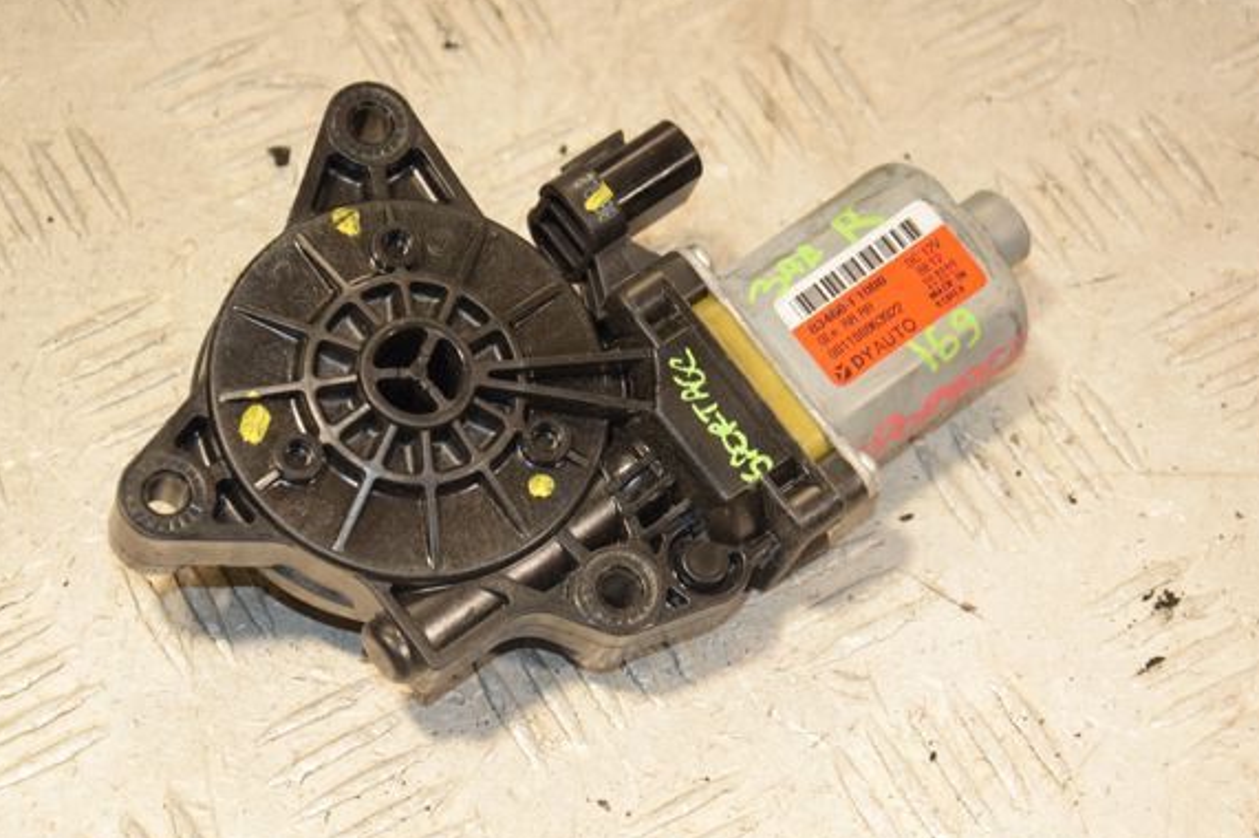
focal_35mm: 111
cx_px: 587
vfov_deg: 12.3
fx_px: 3880
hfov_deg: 18.4
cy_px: 386
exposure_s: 1/200
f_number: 5.6
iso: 800
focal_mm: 66
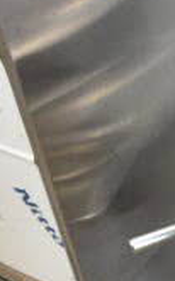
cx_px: 489
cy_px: 3
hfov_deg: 7.7
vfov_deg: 13.6
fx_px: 1166
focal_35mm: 152
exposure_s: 1/60
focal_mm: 18
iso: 1600
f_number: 4
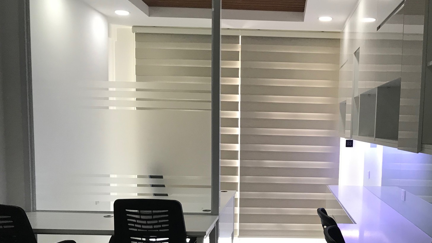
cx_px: 297
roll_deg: -2.1
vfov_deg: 27.9
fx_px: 481
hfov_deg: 47.4
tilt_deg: -5.8
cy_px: 185
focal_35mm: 42
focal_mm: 3.99
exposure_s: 1/33
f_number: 1.8
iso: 40
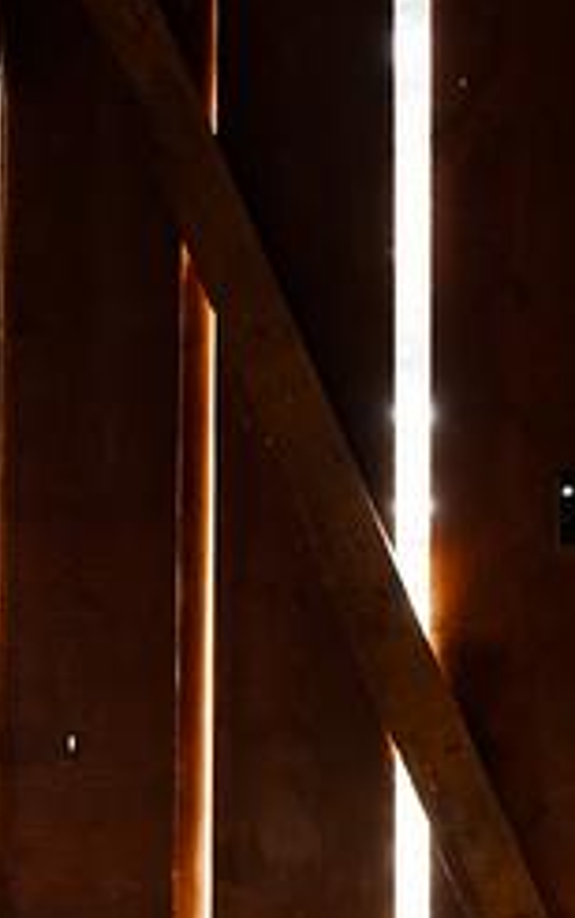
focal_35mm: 93
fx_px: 2329
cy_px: 188
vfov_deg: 22.0
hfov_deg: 14.1
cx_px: 321
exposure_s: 1/40
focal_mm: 14
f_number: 2.8
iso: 100
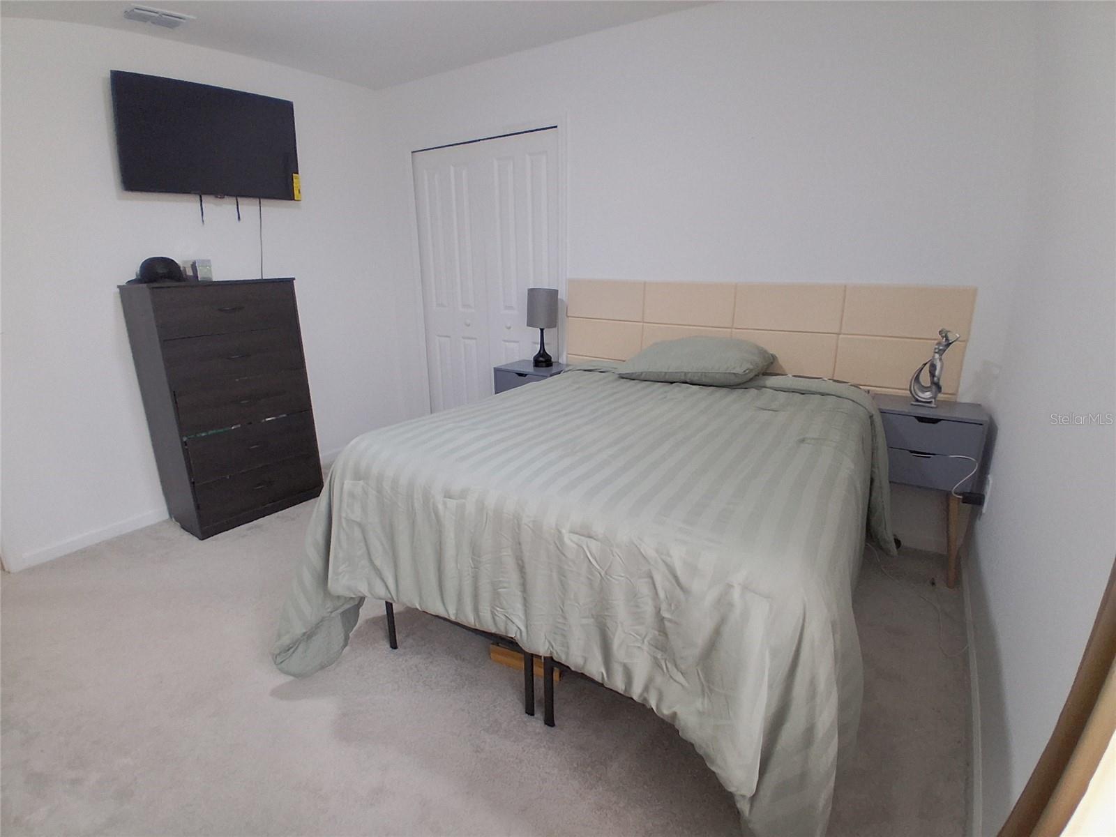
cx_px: 558
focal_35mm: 17
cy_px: 418
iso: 320
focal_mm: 1.4
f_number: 2.2
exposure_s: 1/40
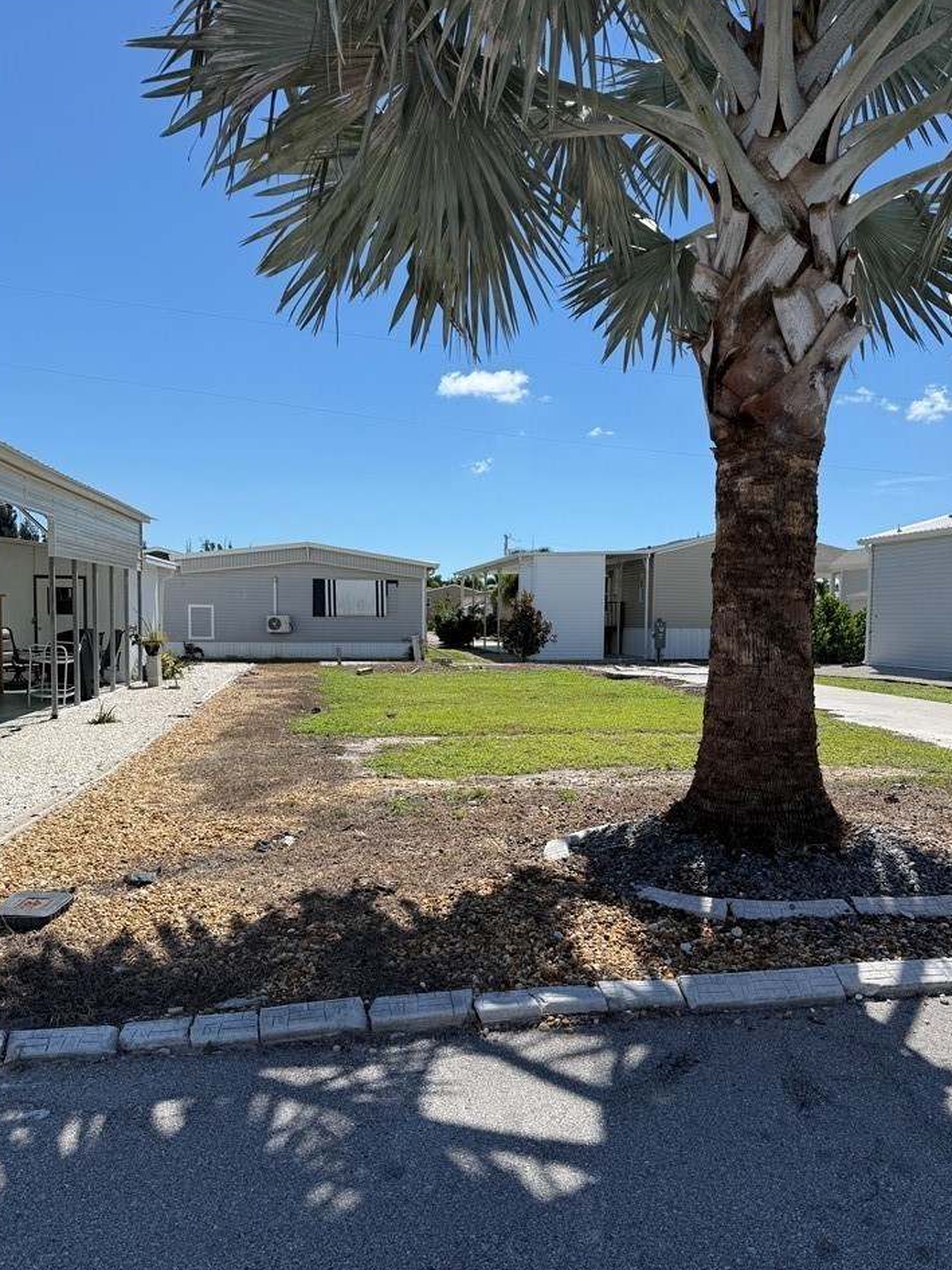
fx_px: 953
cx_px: 505
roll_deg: -2.3
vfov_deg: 67.2
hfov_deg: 53.0
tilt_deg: -3.2
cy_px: 675
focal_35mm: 26
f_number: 1.78
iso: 80
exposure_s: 1/6173
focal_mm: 6.76
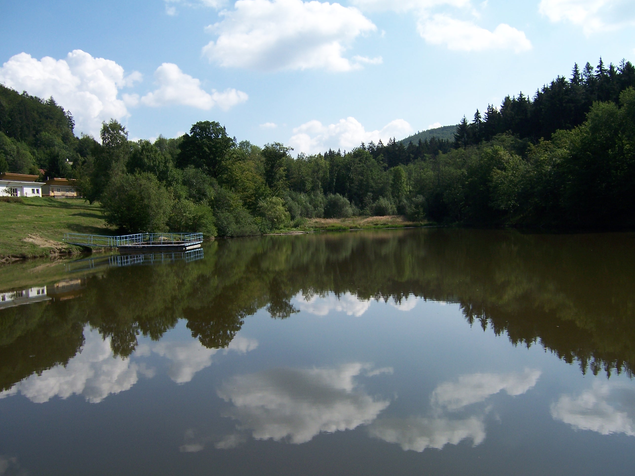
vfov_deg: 42.9
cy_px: 238
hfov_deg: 55.4
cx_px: 318
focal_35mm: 33
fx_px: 605
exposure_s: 1/750
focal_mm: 5.5
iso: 80
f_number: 4
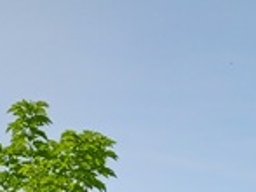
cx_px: 305
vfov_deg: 9.7
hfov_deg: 14.1
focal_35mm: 136
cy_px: 447
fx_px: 1005
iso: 25
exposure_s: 1/372
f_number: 2
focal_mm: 4.6
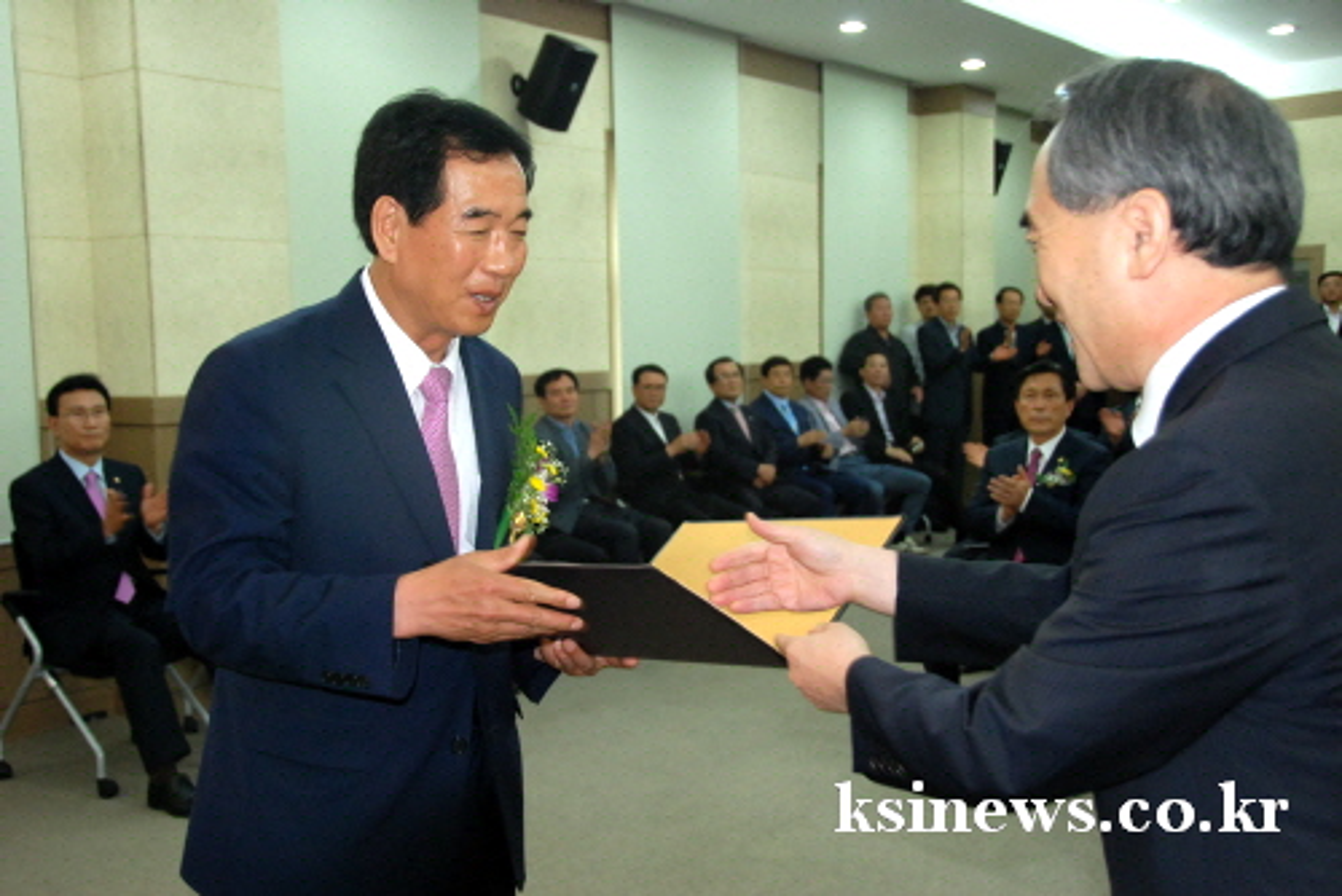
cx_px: 671
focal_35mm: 39
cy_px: 448
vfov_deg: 34.3
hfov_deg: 49.5
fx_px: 1455
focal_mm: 26
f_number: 5
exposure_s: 1/60
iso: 800
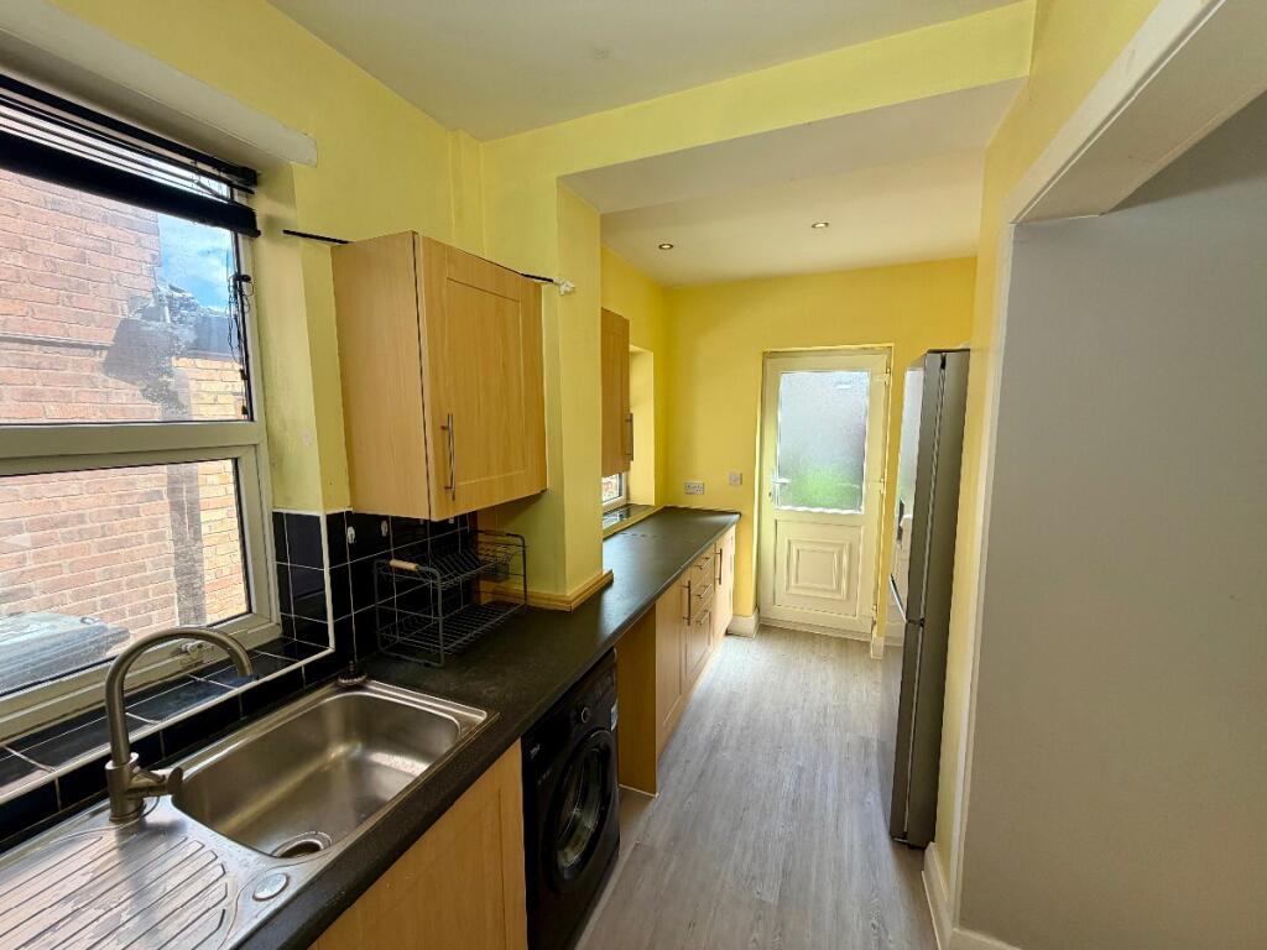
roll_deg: +0.6
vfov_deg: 85.7
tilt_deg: -6.2
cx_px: 634
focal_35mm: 14
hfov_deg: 102.1
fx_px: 512
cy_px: 475
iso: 50
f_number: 2.2
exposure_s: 1/121
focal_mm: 2.22
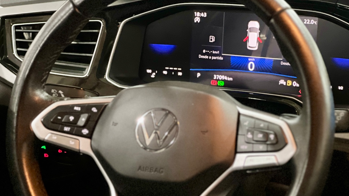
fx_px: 1139
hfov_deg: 17.4
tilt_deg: -15.2
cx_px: 166
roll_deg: -0.2
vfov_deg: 9.9
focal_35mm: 123
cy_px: 136
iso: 800
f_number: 2.8
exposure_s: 1/14
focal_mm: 9
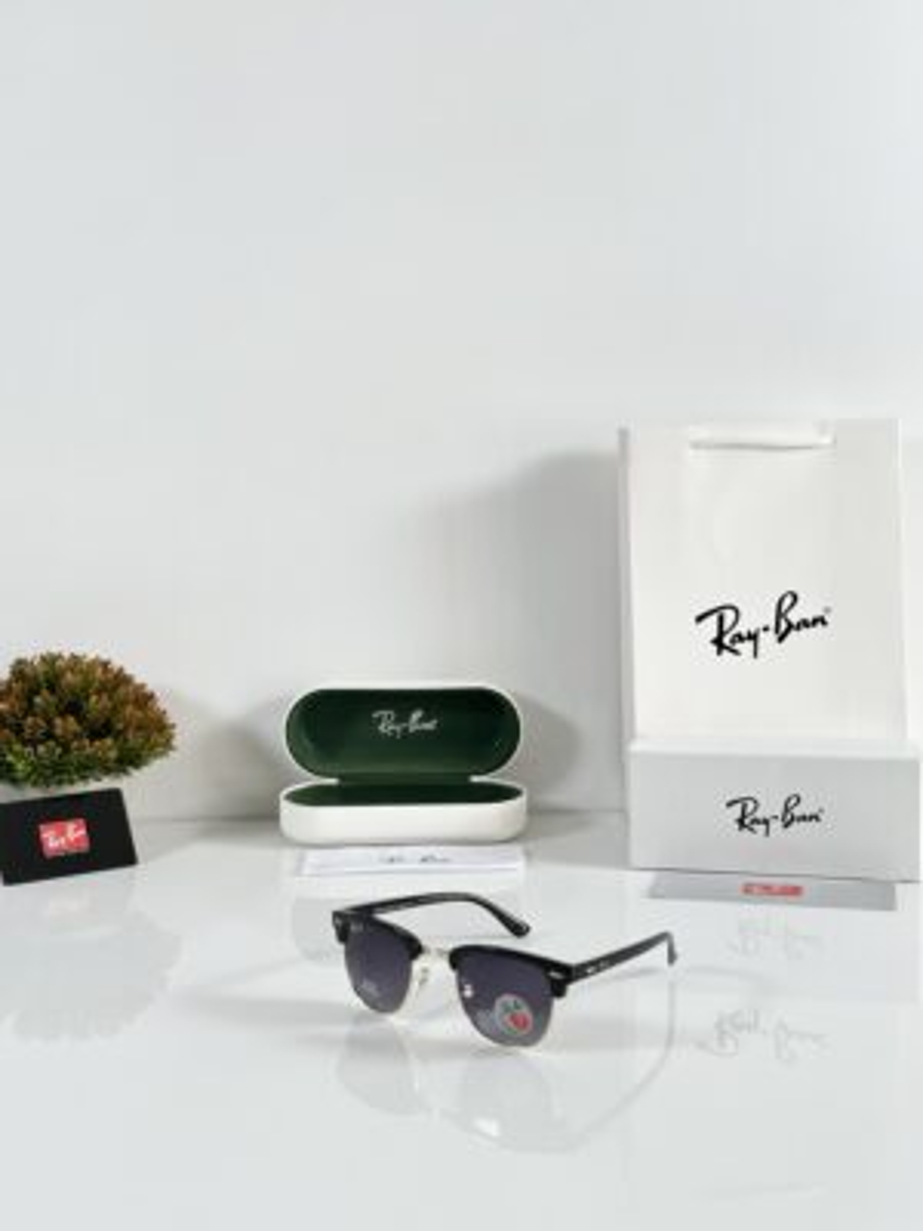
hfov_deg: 30.3
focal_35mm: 48
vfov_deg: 39.7
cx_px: 462
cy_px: 616
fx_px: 1706
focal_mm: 6.86
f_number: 1.78
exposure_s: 1/153
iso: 80
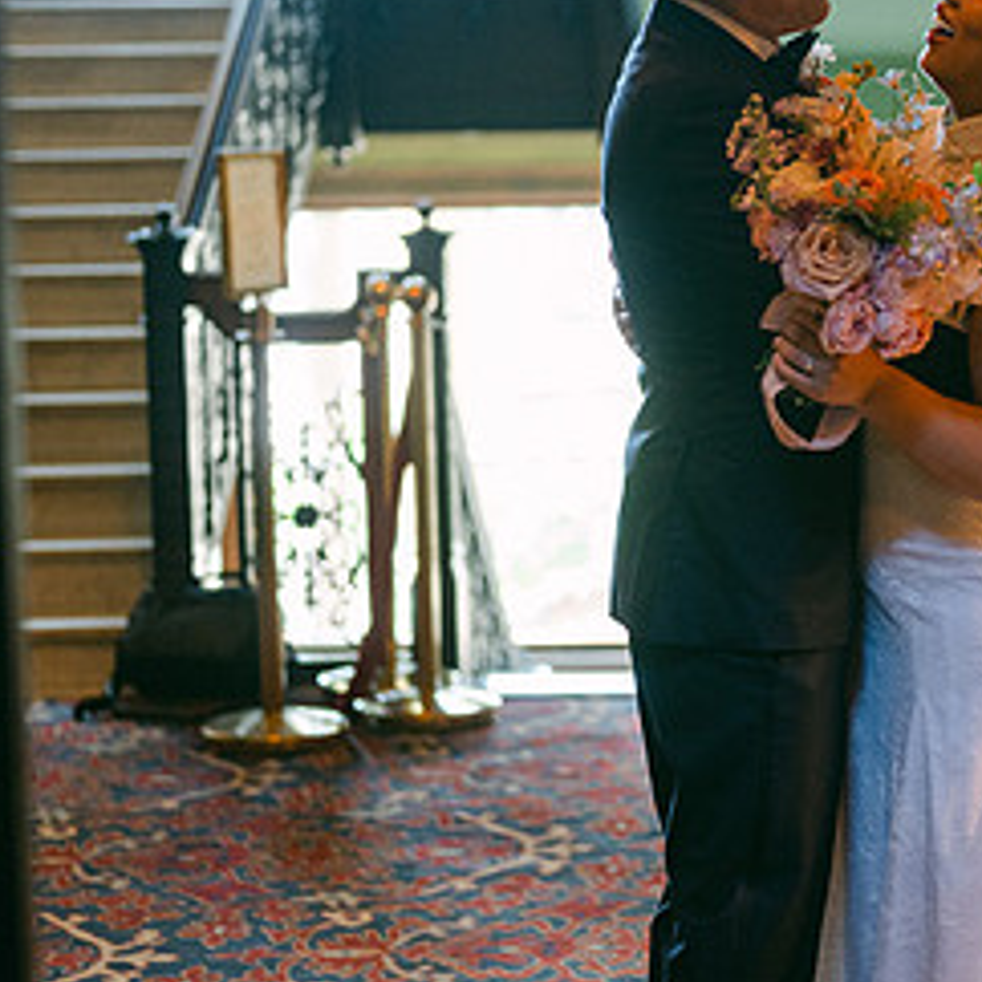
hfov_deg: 16.9
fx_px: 3274
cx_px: 820
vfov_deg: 17.0
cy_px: 371
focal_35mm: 102
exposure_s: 1/125
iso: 800
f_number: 1.8
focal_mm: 50
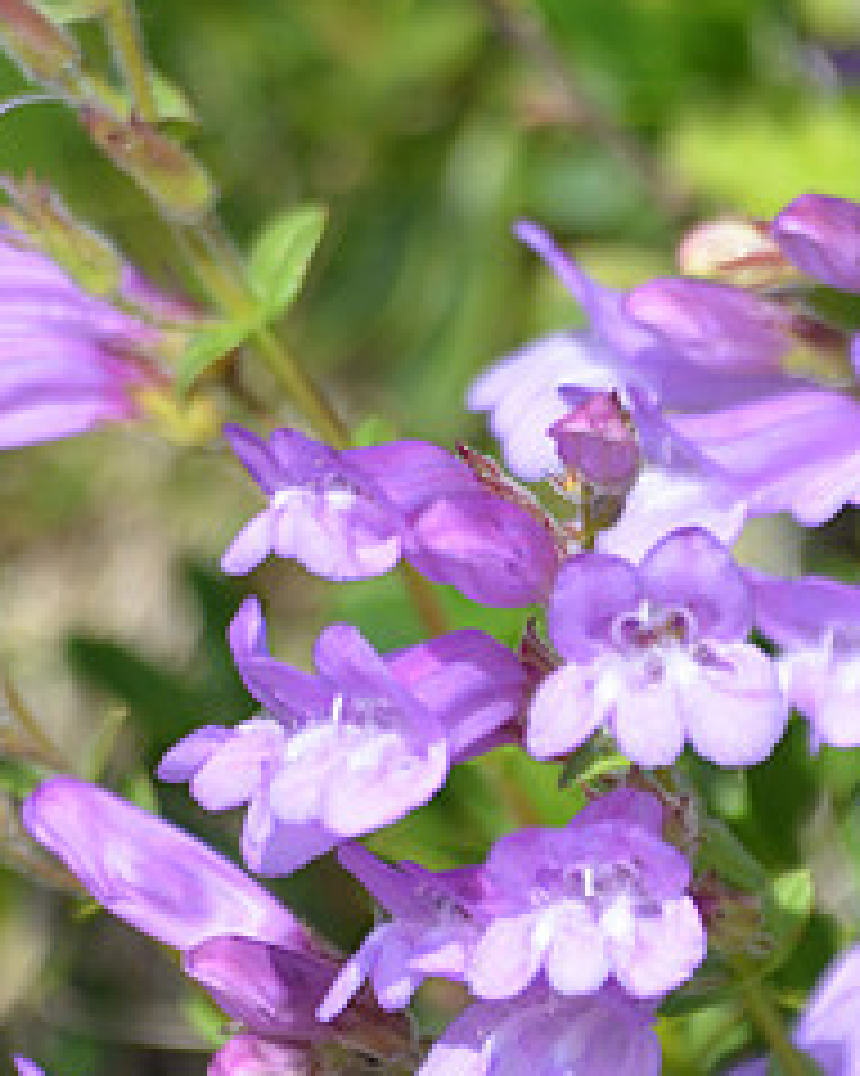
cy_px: 590
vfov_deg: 1.9
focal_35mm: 1023
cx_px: 644
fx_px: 32568
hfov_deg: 1.5
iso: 500
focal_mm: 300
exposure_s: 1/1000
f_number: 5.6
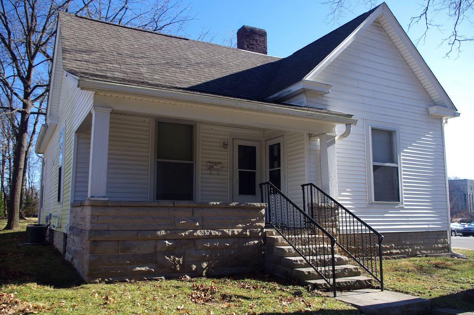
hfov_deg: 60.3
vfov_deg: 42.2
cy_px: 158
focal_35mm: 31
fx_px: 408
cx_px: 237
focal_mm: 21.25
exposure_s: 1/250
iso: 200
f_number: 6.3
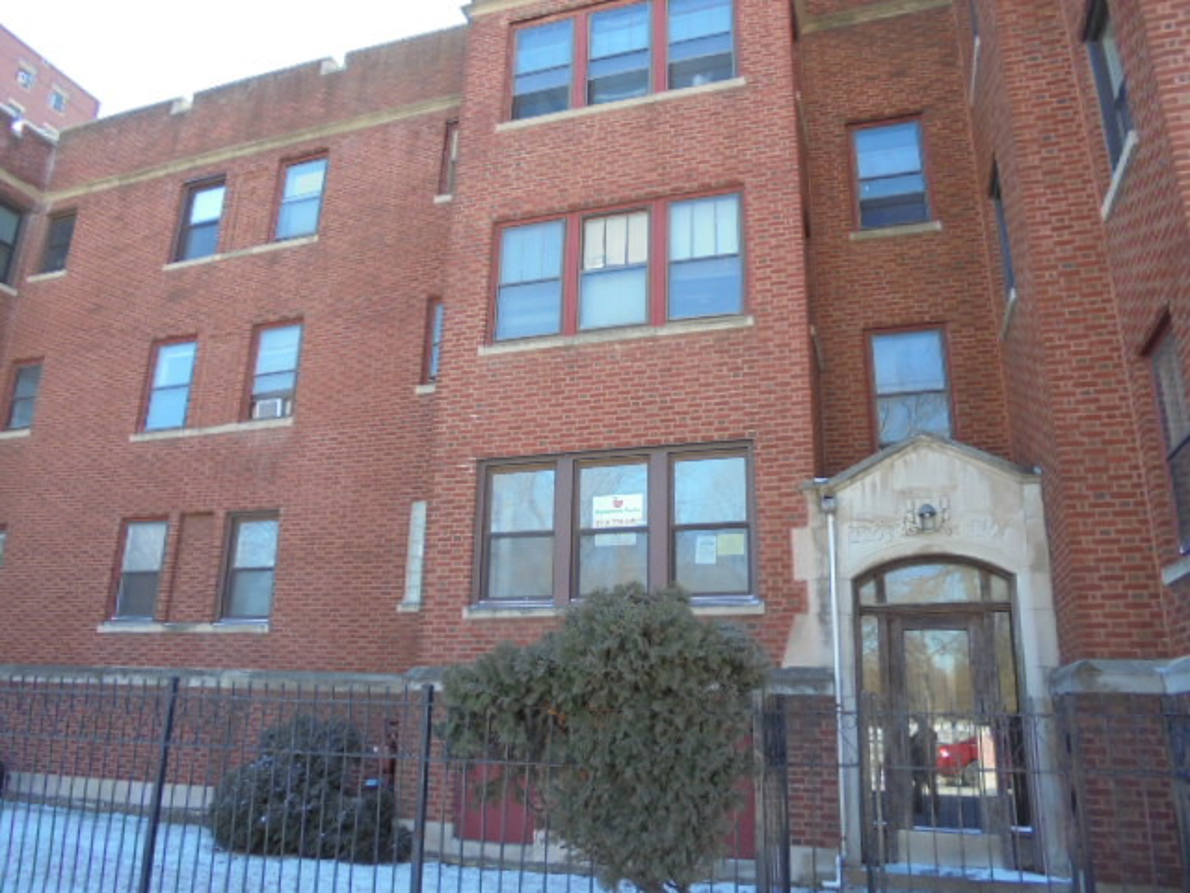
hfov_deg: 67.3
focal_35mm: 26
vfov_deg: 53.1
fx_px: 894
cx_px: 595
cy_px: 446
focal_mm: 4.6
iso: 100
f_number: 3.5
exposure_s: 1/100
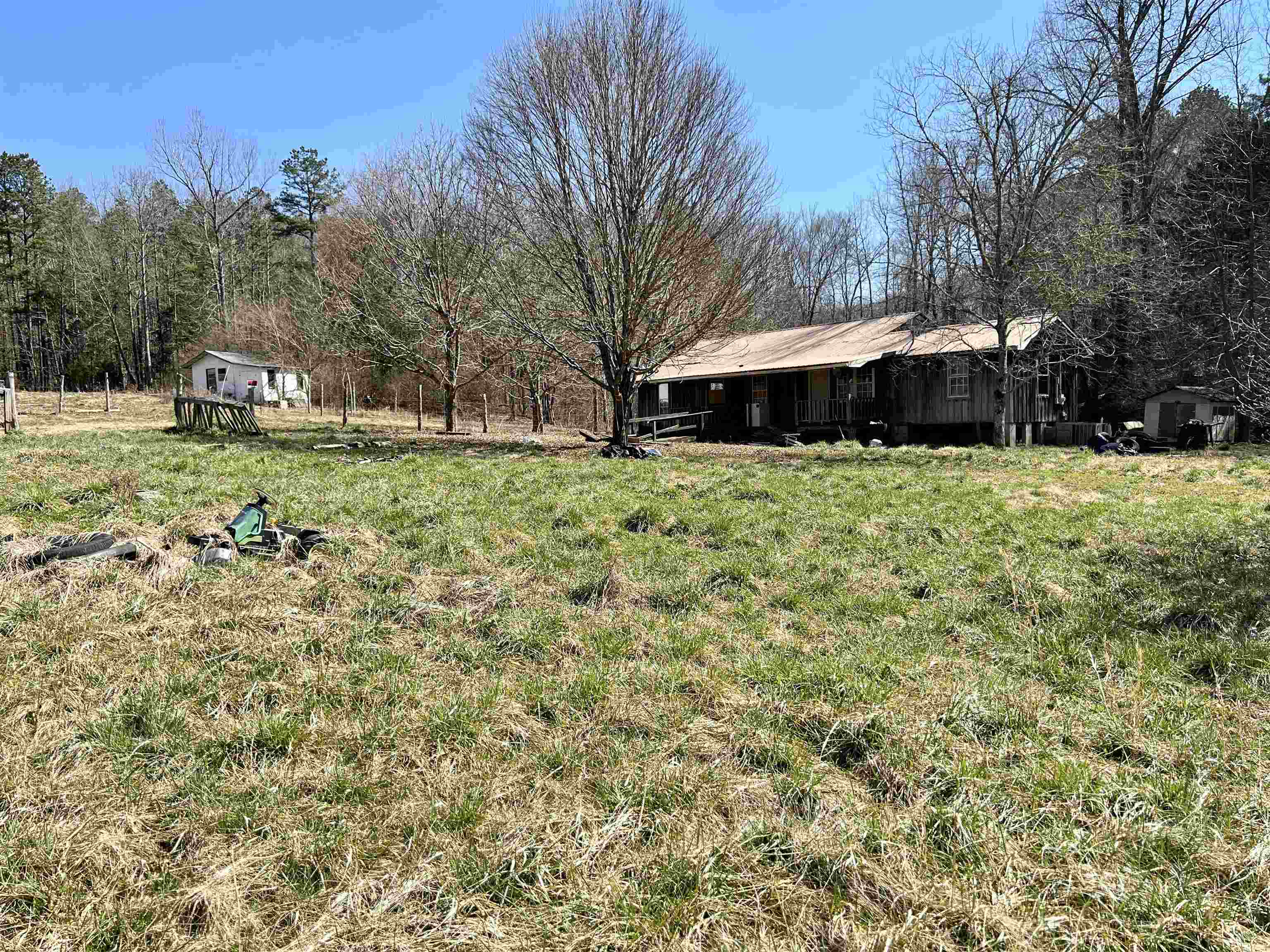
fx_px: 954
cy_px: 476
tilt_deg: -3.5
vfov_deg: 53.1
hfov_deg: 67.3
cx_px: 635
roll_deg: +1.4
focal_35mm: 26
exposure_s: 1/2994
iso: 50
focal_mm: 5.7
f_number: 1.5
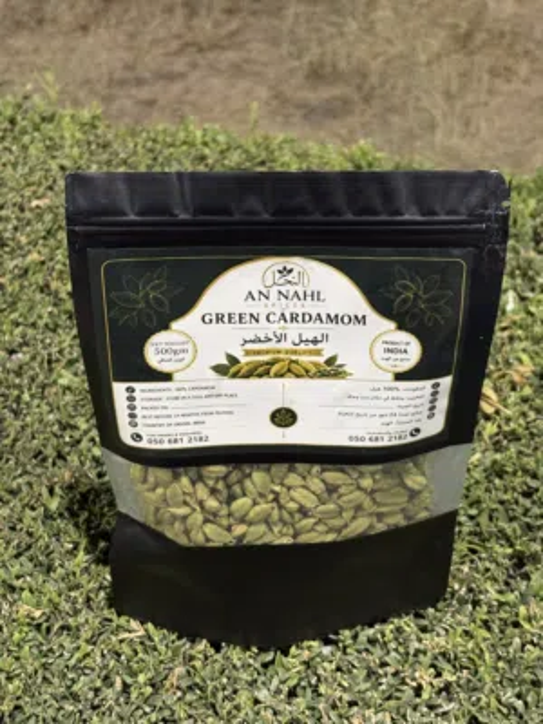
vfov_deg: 36.8
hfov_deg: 28.0
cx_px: 272
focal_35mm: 52
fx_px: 1088
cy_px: 362
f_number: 1.6
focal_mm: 5.96
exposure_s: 1/33
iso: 125
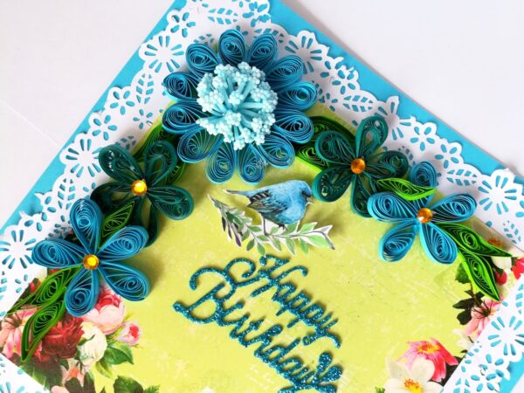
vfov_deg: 53.1
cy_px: 196
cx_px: 262
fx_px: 394
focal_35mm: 26
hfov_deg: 67.3
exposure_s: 1/50
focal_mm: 3.83
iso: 80
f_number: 2.2
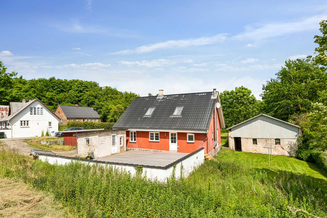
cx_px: 164
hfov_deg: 83.4
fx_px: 183
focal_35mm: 20
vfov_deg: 61.4
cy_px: 109
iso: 800
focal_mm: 20.2
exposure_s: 1/2500
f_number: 8
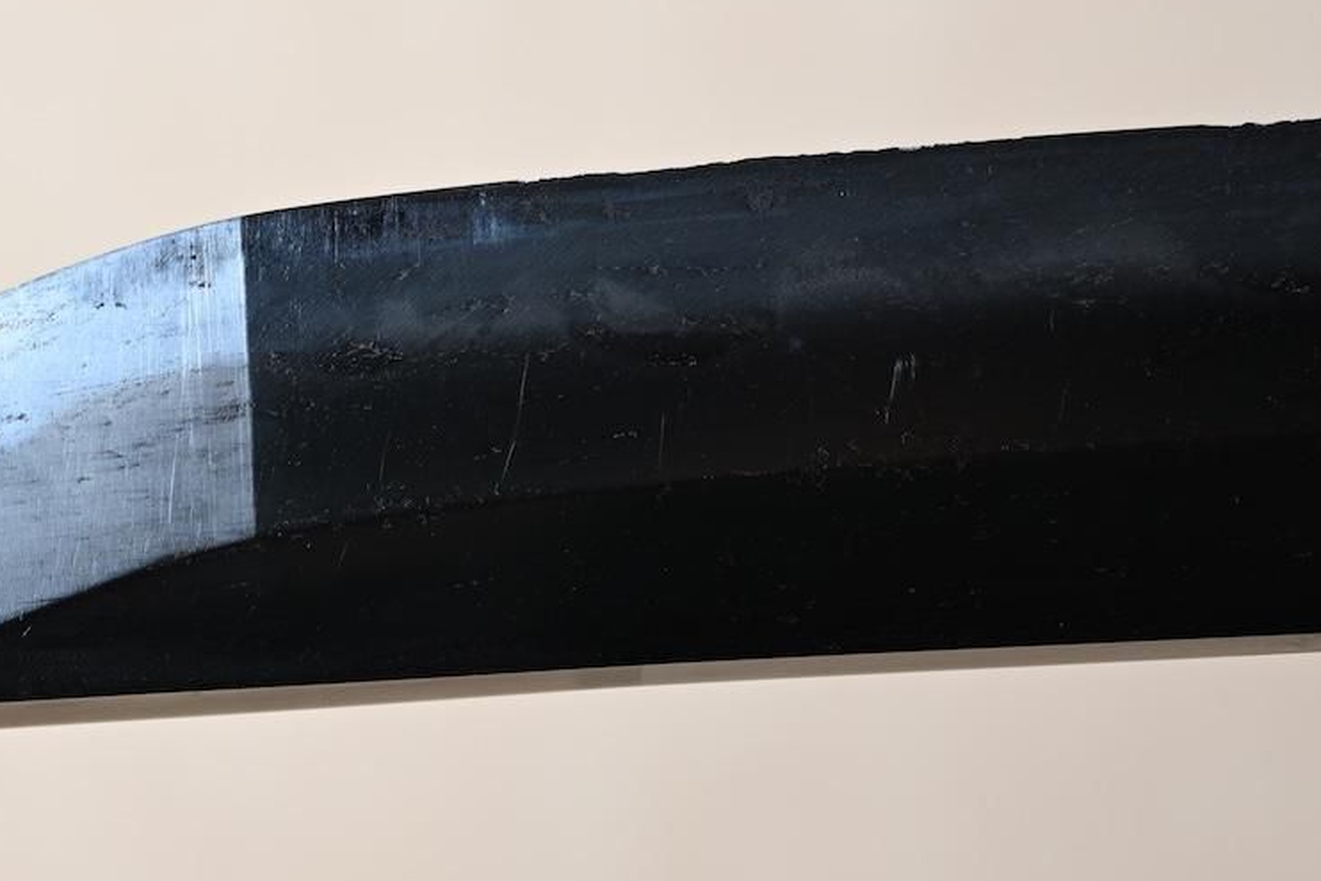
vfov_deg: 5.9
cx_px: 338
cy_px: 414
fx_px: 8514
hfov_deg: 8.9
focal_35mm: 232
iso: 100
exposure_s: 1/2
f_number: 5.3
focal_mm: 82
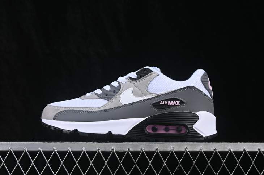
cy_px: 88
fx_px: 550
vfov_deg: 18.2
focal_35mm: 75
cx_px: 132
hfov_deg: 27.0
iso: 160
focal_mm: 50
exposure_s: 1/80
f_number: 8
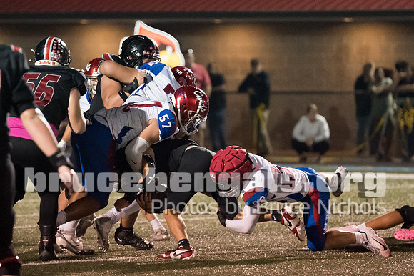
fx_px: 4563
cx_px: 183
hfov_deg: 5.2
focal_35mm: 397
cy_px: 151
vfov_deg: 3.5
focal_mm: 200
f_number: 2.8
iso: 12800
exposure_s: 1/1000
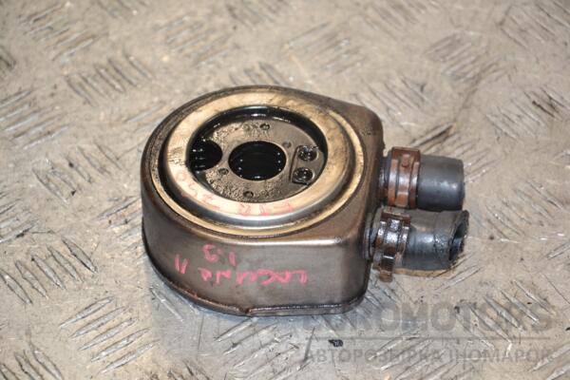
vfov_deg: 9.9
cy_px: 190
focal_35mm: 138
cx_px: 285
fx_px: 2185
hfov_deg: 14.9
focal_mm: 92
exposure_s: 1/160
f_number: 5.6
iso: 800
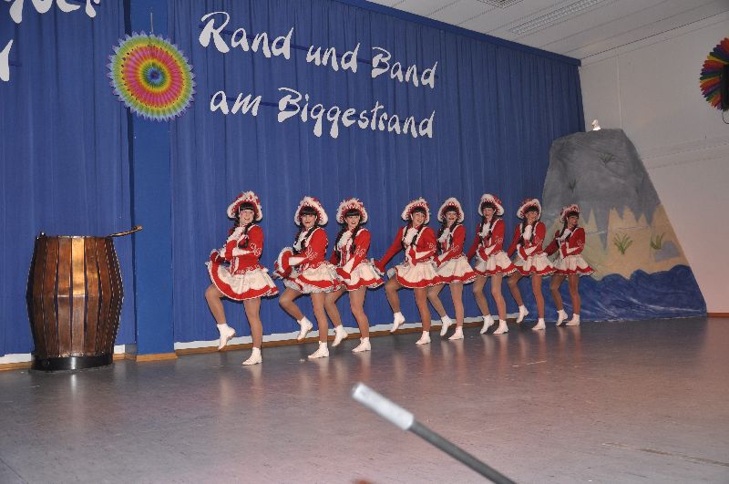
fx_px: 667
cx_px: 364
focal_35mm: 33
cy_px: 242
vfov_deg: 39.9
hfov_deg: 57.3
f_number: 5
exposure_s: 1/60
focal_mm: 22
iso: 400
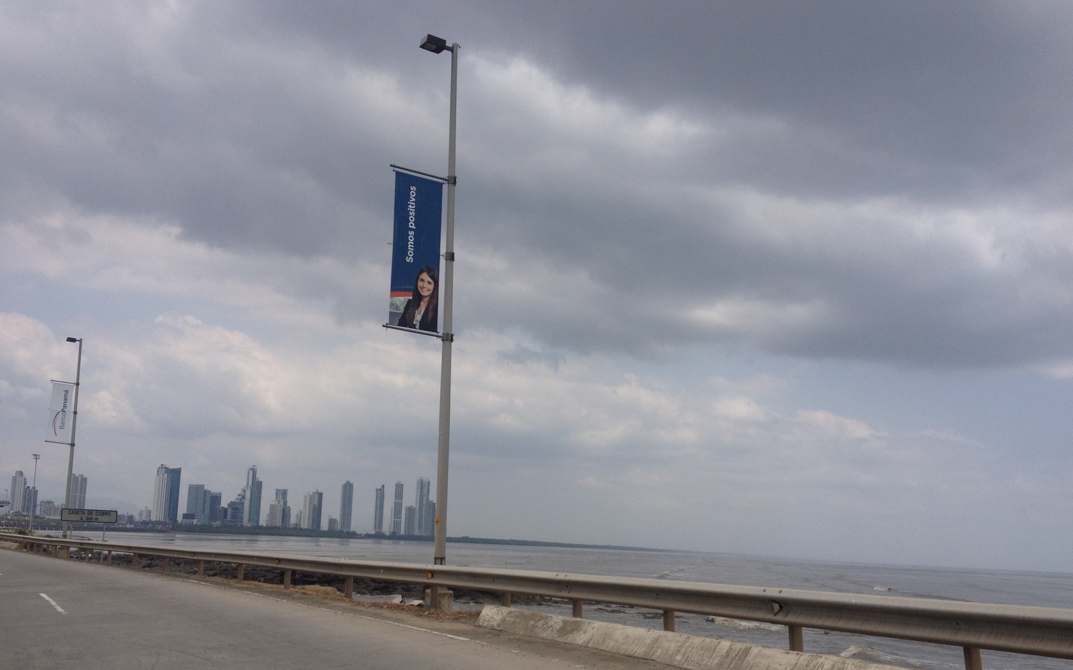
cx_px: 545
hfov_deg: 51.5
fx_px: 1111
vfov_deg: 33.5
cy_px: 403
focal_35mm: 38
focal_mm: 4.28
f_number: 2.4
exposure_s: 1/2404
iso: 50
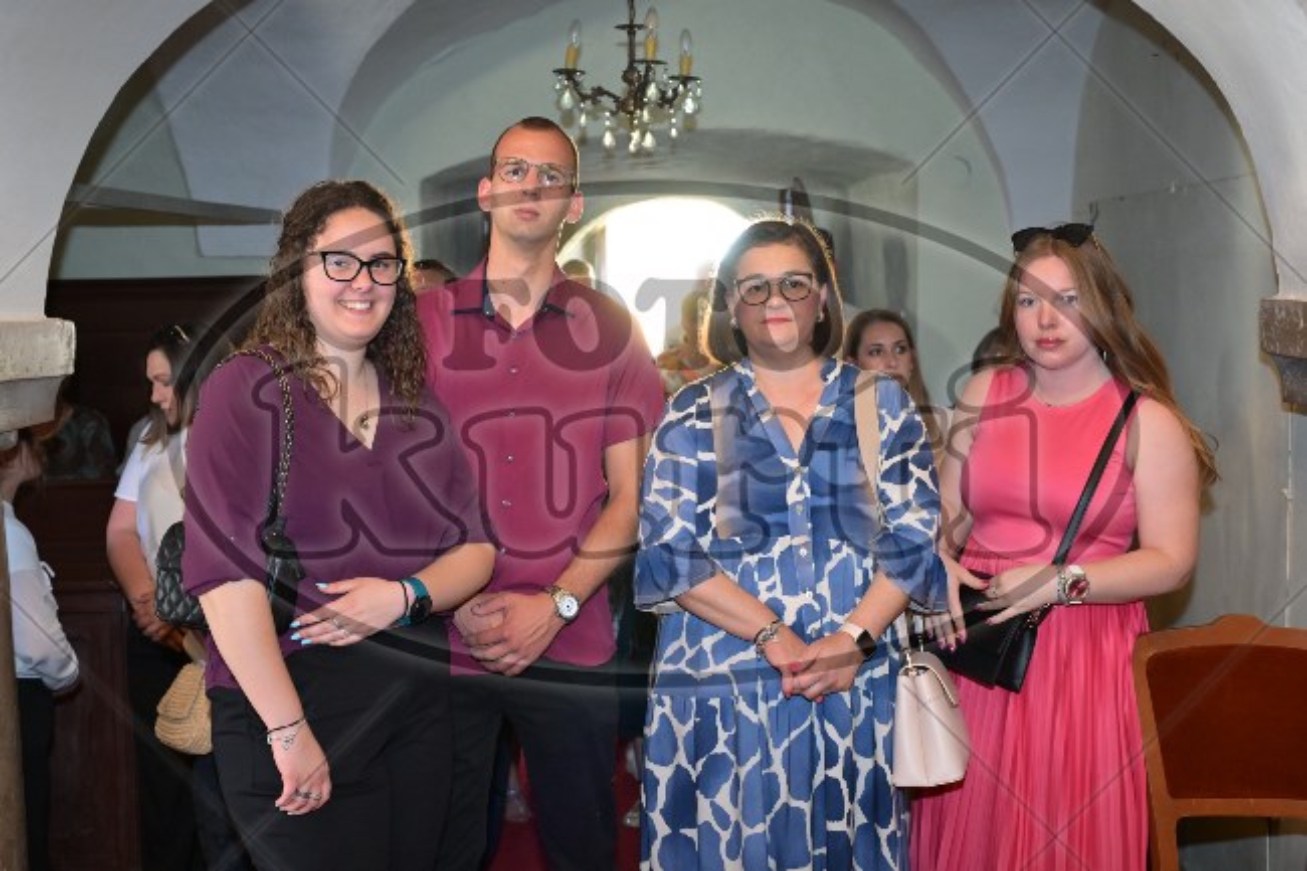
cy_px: 436
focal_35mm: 44
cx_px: 654
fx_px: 1597
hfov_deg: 44.5
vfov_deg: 30.5
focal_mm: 44
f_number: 4.5
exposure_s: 1/100
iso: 4000
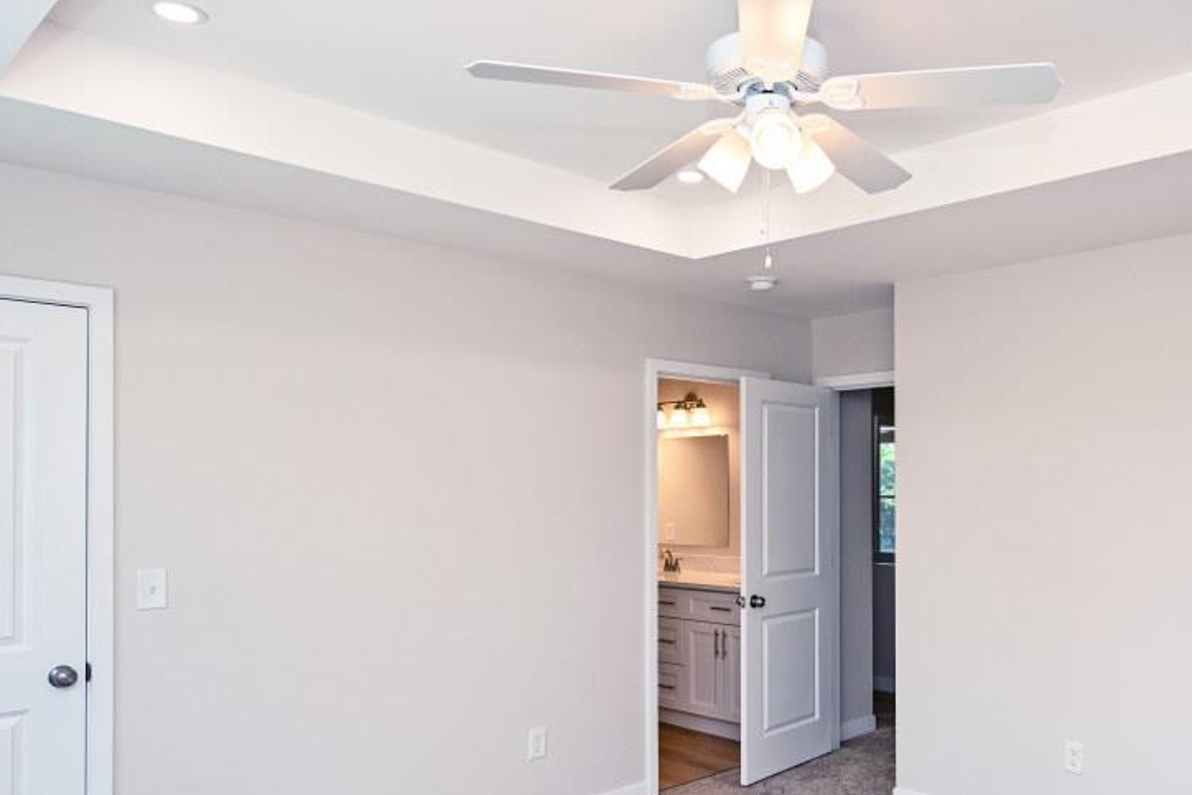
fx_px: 960
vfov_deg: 44.7
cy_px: 482
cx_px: 805
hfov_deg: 61.9
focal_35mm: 29
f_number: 5
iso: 200
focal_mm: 14
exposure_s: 1/100
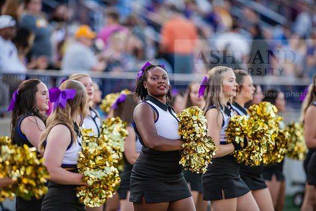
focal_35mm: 300
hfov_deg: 6.9
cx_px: 158
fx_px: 2634
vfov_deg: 4.6
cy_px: 106
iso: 640
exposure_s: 1/800
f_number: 3.2
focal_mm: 300
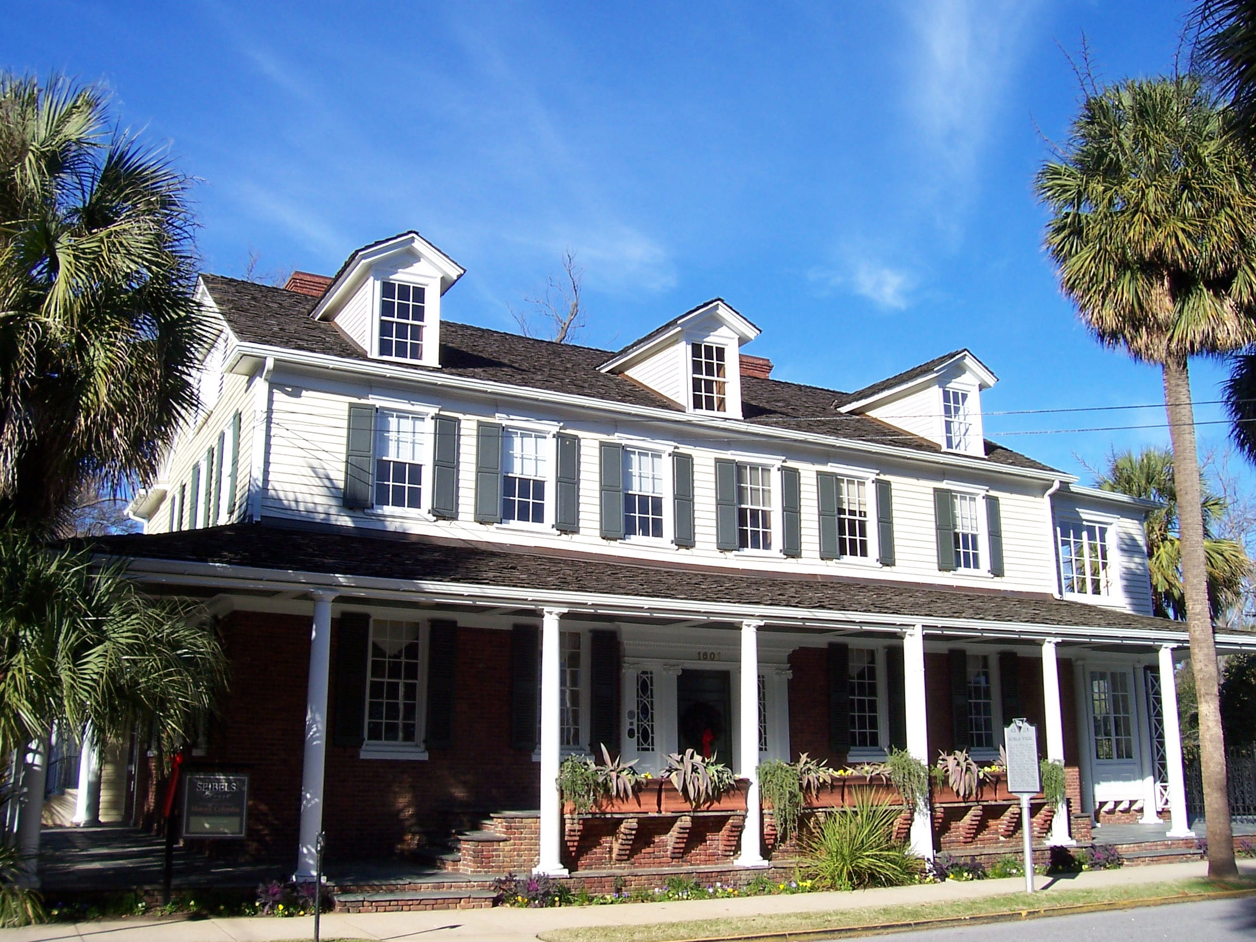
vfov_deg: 41.8
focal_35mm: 34
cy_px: 471
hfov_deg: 54.0
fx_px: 1234
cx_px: 628
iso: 80
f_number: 5.6
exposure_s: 1/350
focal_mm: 5.6
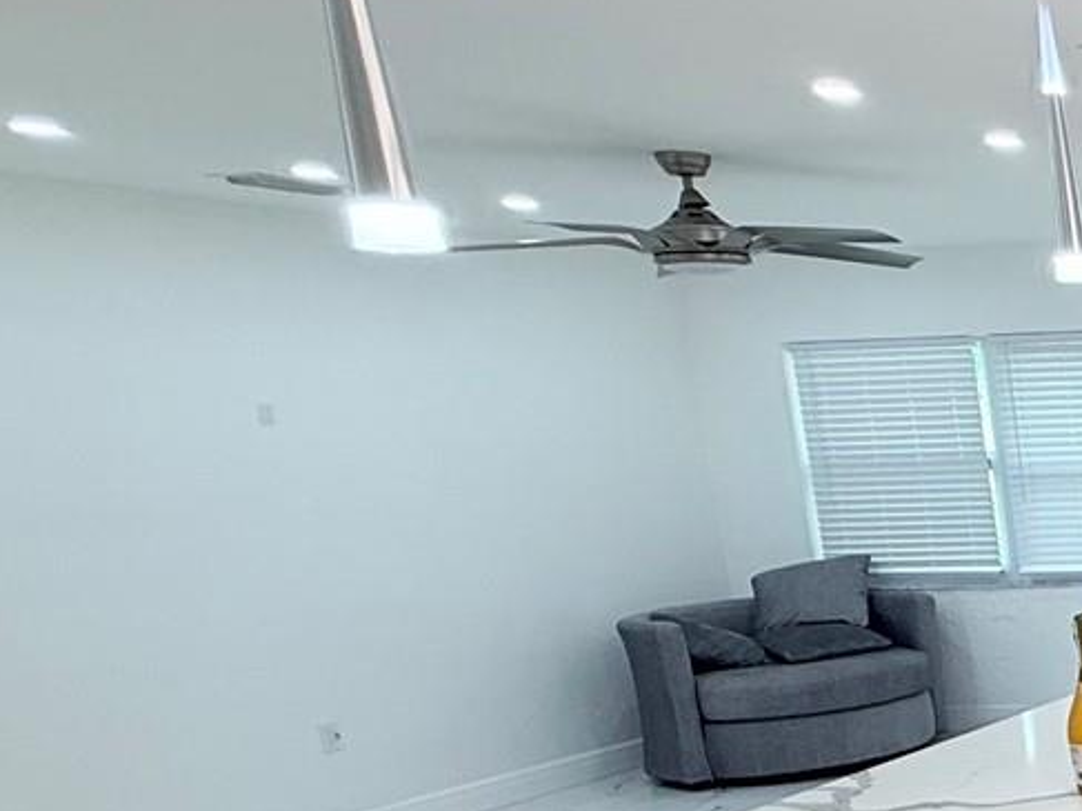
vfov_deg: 30.4
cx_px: 1742
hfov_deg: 25.8
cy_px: 698
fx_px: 1437
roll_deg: +1.9
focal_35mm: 46
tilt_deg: -10.8
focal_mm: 2.22
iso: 100
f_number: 2.2
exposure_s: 1/120
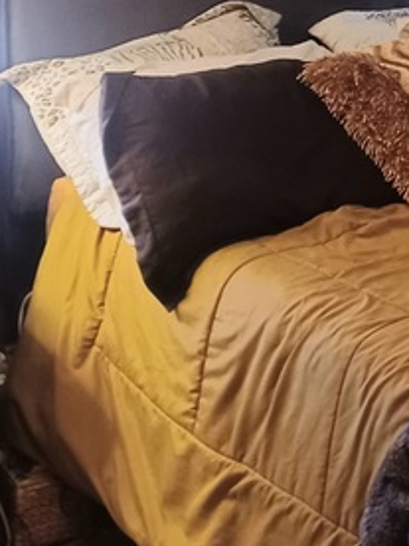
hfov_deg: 14.6
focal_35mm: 98
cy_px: -30
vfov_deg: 19.3
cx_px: 490
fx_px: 1544
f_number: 1.8
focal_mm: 4.6
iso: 320
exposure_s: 1/33.4
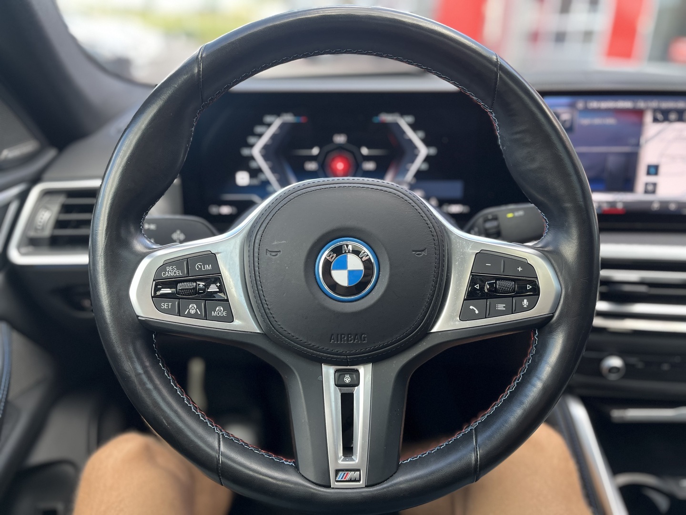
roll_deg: -2.3
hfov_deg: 67.3
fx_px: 515
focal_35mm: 26
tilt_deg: -22.5
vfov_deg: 53.1
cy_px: 258
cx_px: 343
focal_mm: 5.1
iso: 80
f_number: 1.6
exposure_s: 1/121
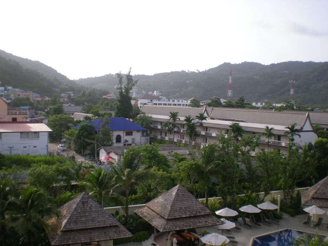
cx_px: 164
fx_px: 360
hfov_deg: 49.0
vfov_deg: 37.7
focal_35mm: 38
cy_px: 123
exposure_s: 1/177
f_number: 4.6
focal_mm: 6.3
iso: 50
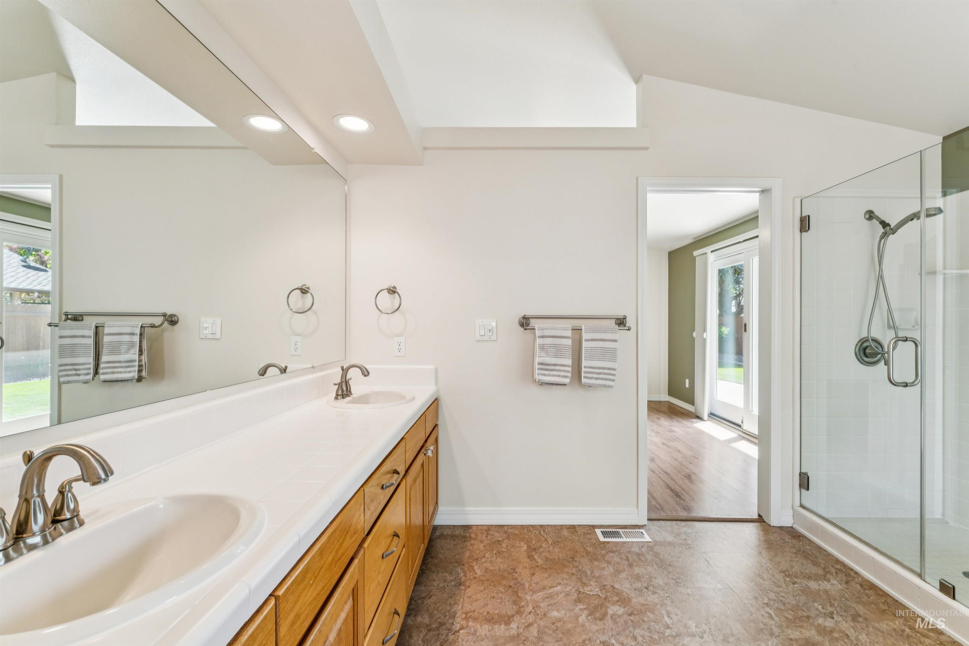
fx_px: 414
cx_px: 484
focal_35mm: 15
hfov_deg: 98.9
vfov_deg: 75.9
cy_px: 323
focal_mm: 15.4
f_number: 13
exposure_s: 1/10
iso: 400
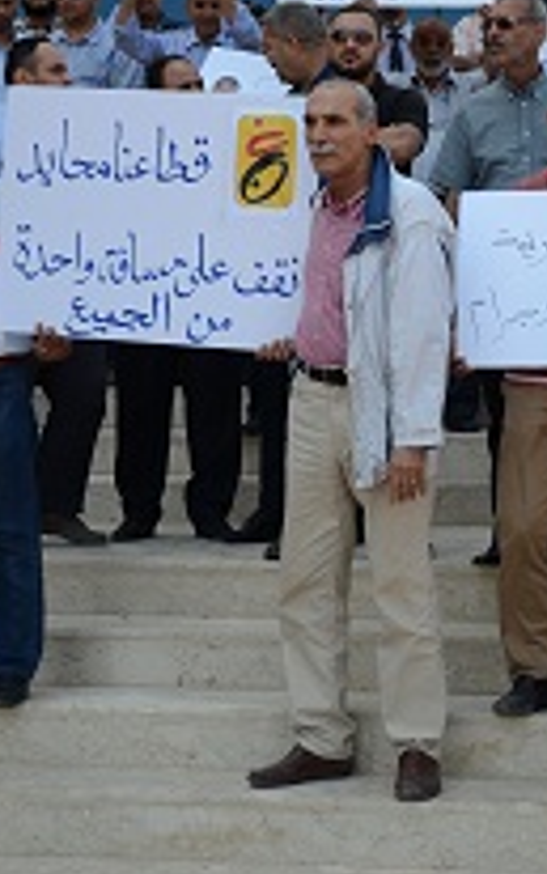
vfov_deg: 20.7
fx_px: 2382
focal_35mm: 100
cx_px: 547
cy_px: 255
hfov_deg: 12.9
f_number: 4.2
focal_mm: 30
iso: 100
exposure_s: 1/250
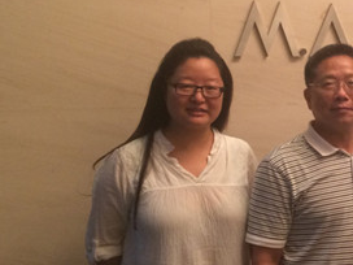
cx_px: 400
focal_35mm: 75
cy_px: 118
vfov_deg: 19.6
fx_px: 765
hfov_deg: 24.1
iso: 160
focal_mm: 4.12
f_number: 2.2
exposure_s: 1/33
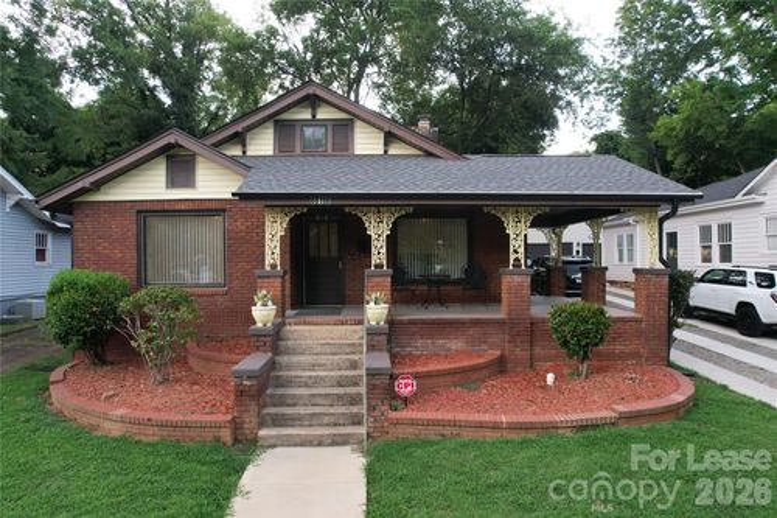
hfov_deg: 78.6
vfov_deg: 57.2
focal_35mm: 22
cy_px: 259
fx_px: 475
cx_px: 388
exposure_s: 1/60
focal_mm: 8.38
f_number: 2.8
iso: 120
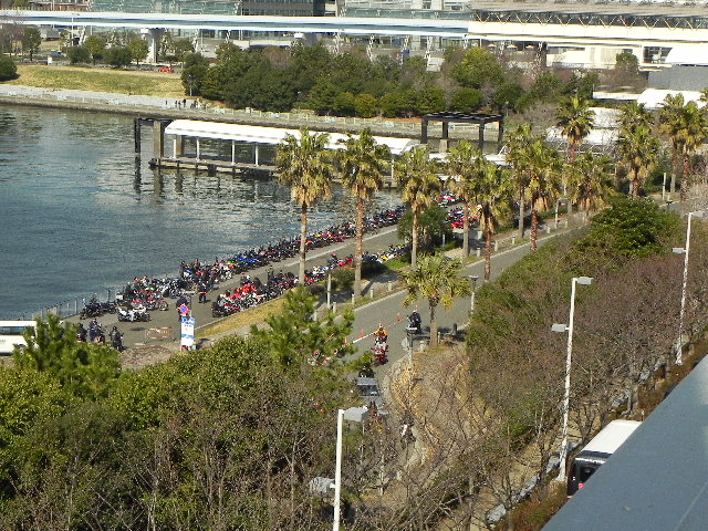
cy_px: 266
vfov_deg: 19.6
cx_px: 354
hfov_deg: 26.0
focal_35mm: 75
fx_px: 1534
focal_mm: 13.4
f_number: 7.1
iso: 200
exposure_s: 1/851
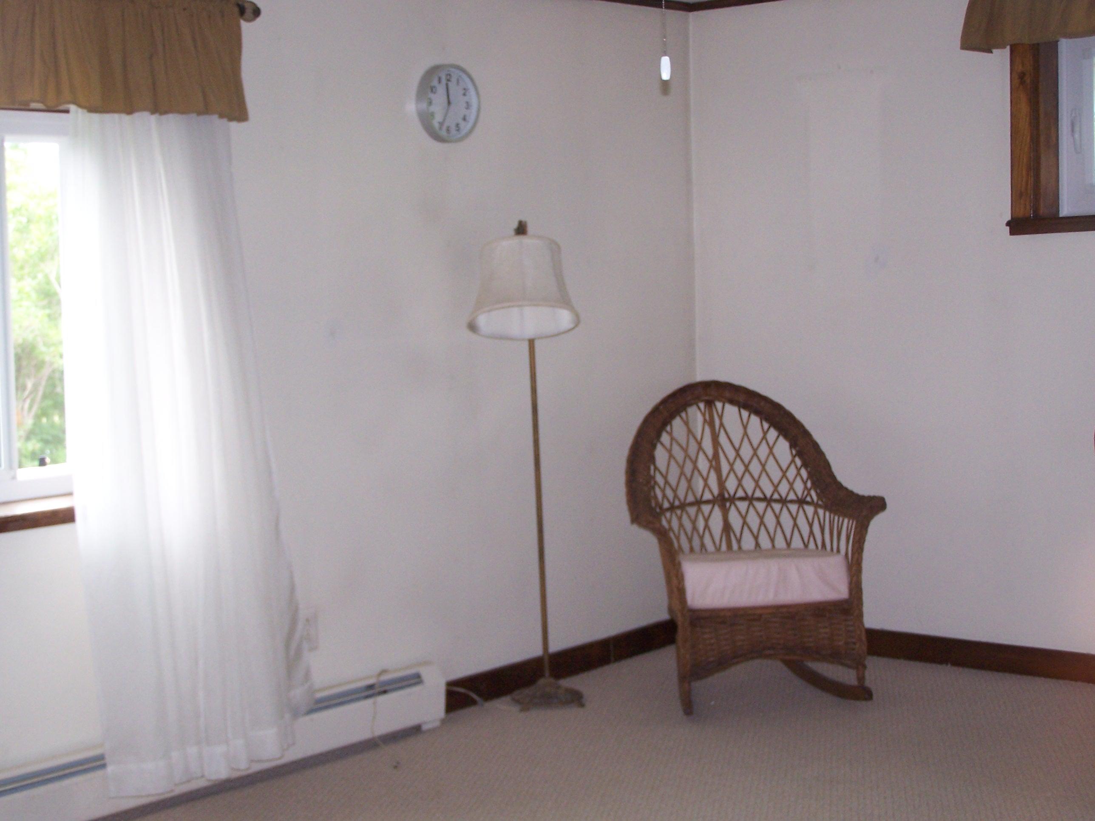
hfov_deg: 32.7
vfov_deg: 24.8
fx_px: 1866
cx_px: 548
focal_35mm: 59
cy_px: 410
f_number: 3.1
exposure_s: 1/60
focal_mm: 9.8
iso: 140
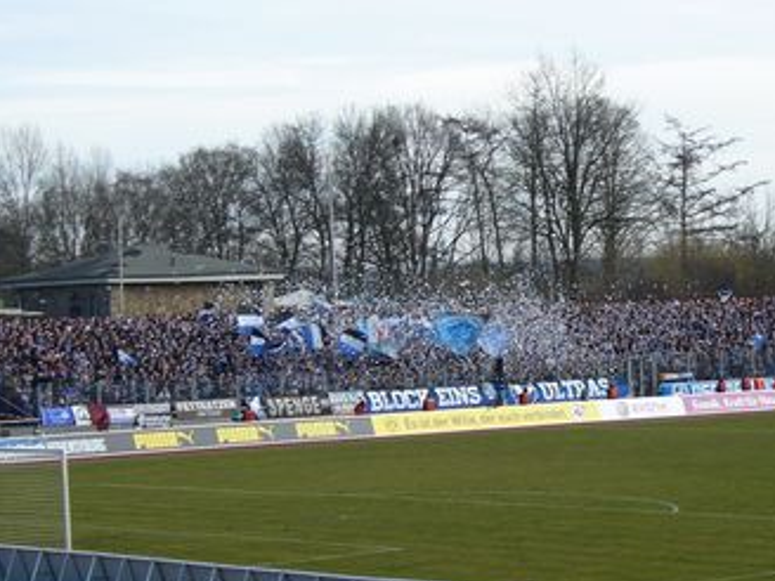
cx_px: 444
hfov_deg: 16.4
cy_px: 273
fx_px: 2687
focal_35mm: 120
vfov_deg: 12.3
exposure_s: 1/40
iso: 50
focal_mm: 11.5
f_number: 11.3
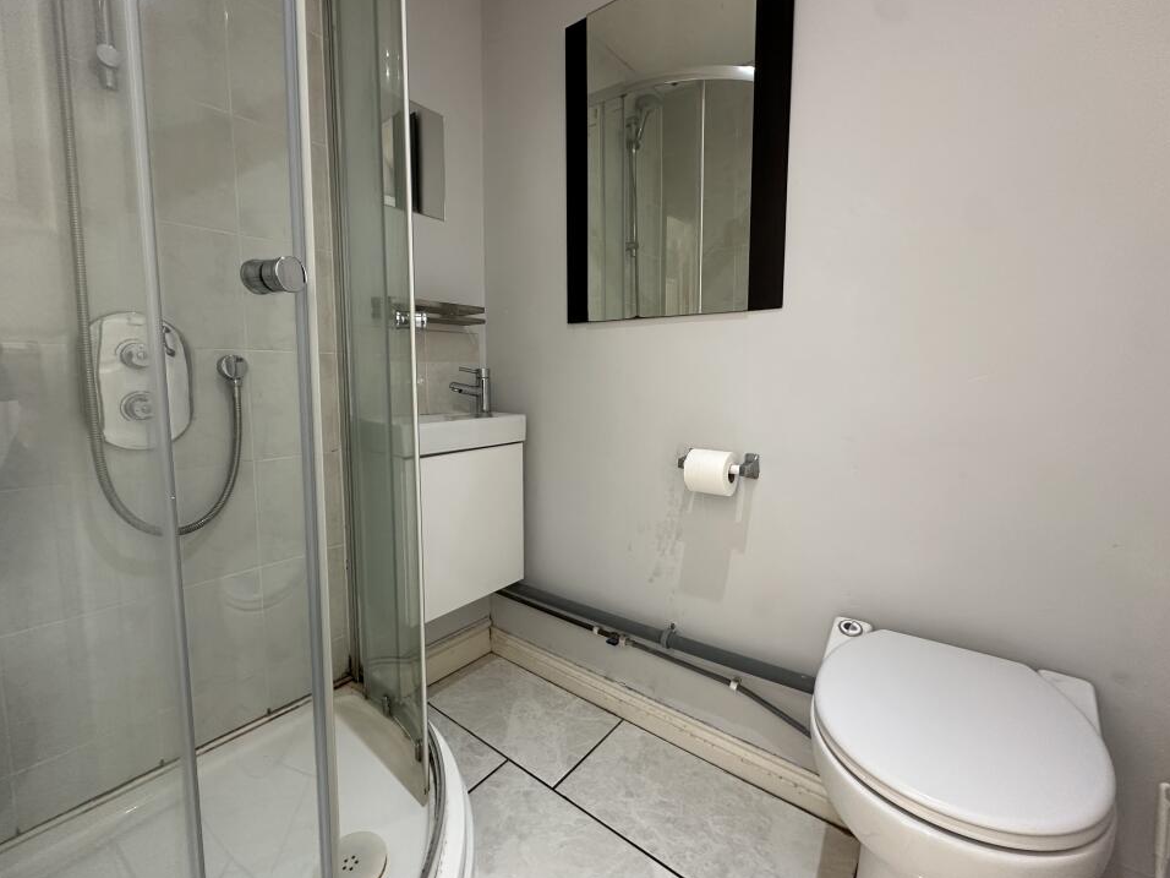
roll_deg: +0.5
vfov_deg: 81.7
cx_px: 586
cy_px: 422
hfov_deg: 98.2
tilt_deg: -4.4
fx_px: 507
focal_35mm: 15
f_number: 2.2
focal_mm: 2.22
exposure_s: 1/99
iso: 200
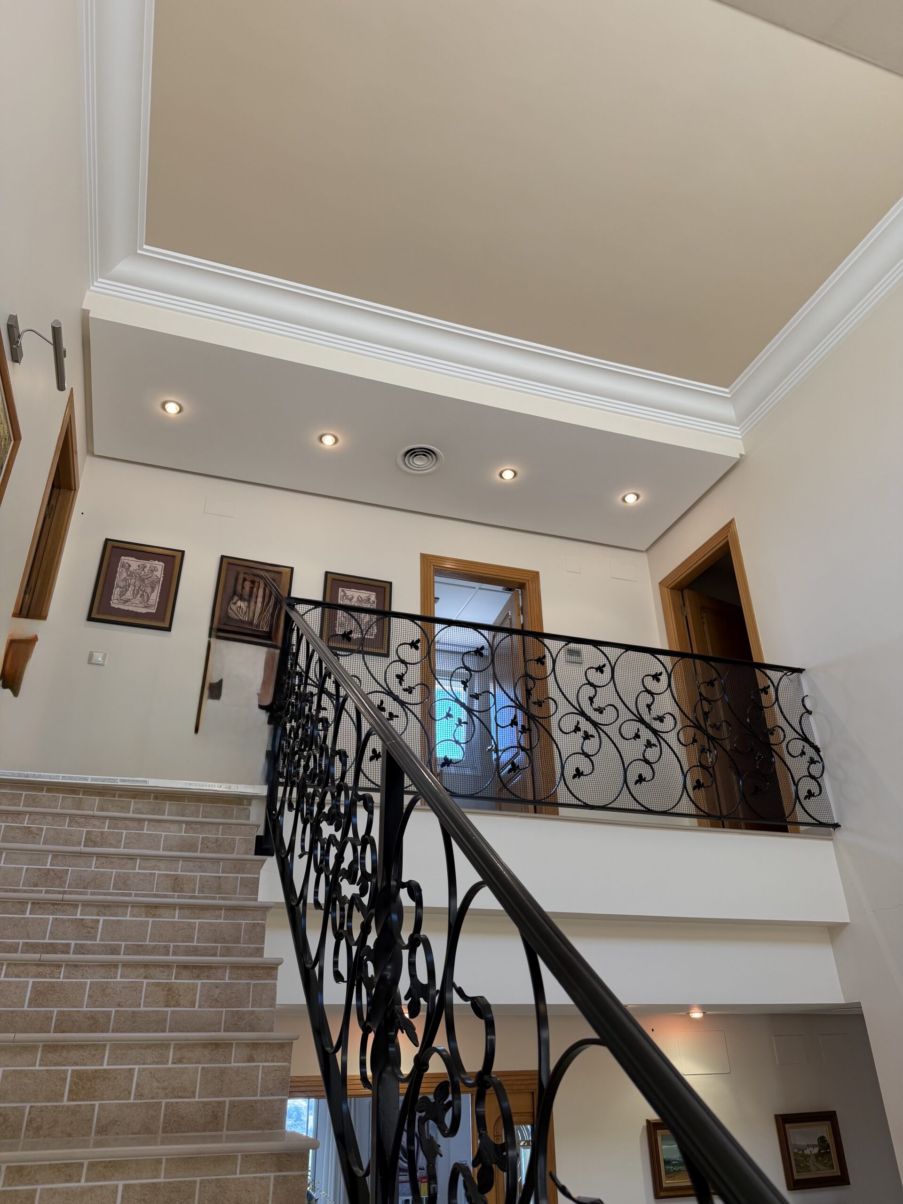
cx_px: 452
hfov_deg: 56.8
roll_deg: +1.5
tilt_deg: +29.9
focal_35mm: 24
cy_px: 602
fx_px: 835
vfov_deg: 71.6
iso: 100
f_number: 1.78
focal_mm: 6.76
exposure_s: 1/100
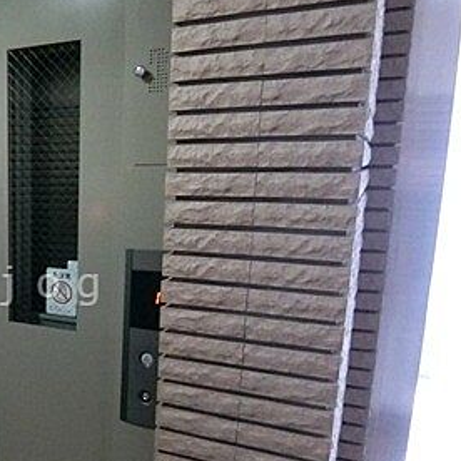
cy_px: 286
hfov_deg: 37.9
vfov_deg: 42.5
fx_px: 588
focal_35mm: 39
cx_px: -7
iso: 1600
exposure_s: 1/13
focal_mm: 4.06
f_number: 2.7
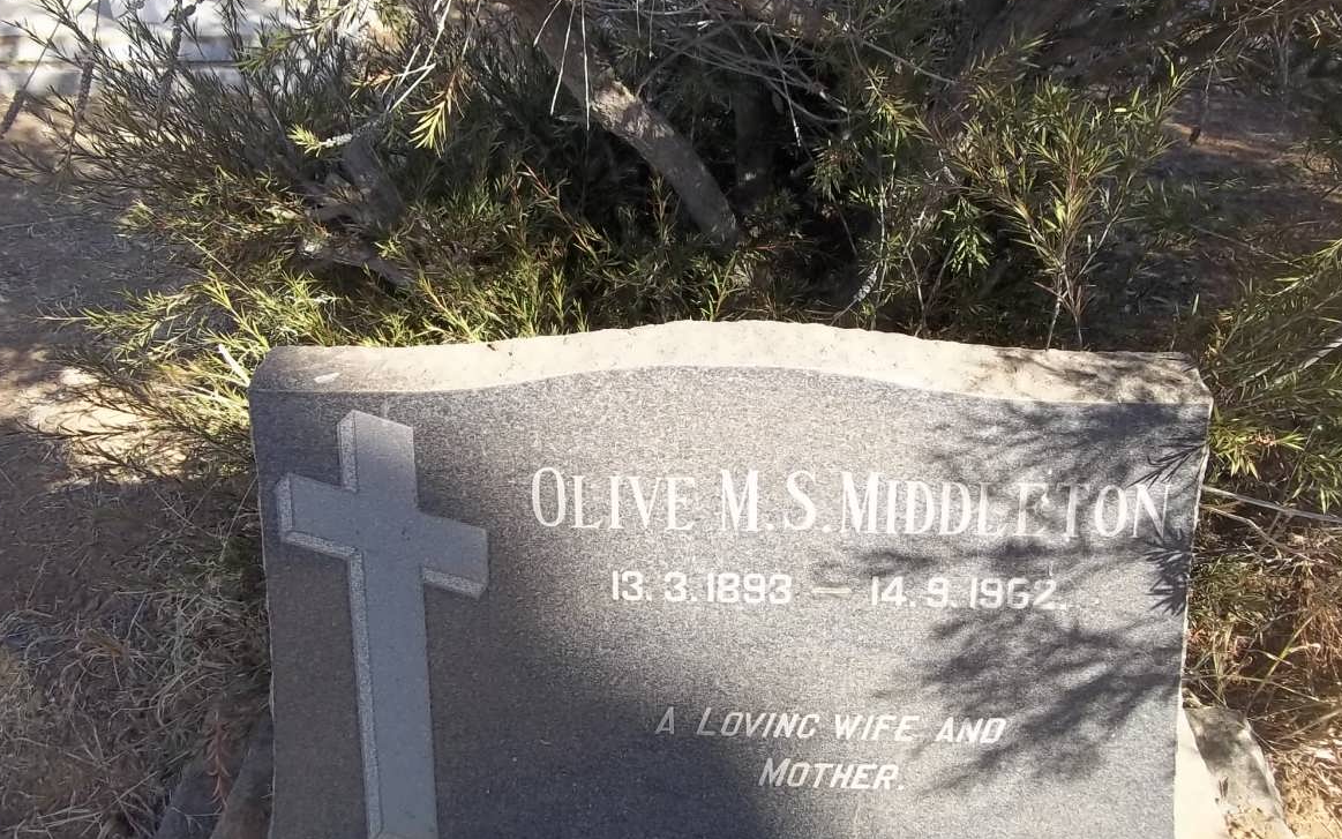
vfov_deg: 36.3
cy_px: 447
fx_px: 1280
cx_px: 674
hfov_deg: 55.3
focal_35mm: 35
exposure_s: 1/400
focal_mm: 5.7
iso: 80
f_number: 2.9
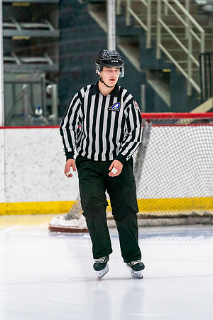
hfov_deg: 4.5
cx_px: 106
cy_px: 160
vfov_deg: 6.7
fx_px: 2723
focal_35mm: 307
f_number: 2.8
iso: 3200
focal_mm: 200
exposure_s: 1/1250
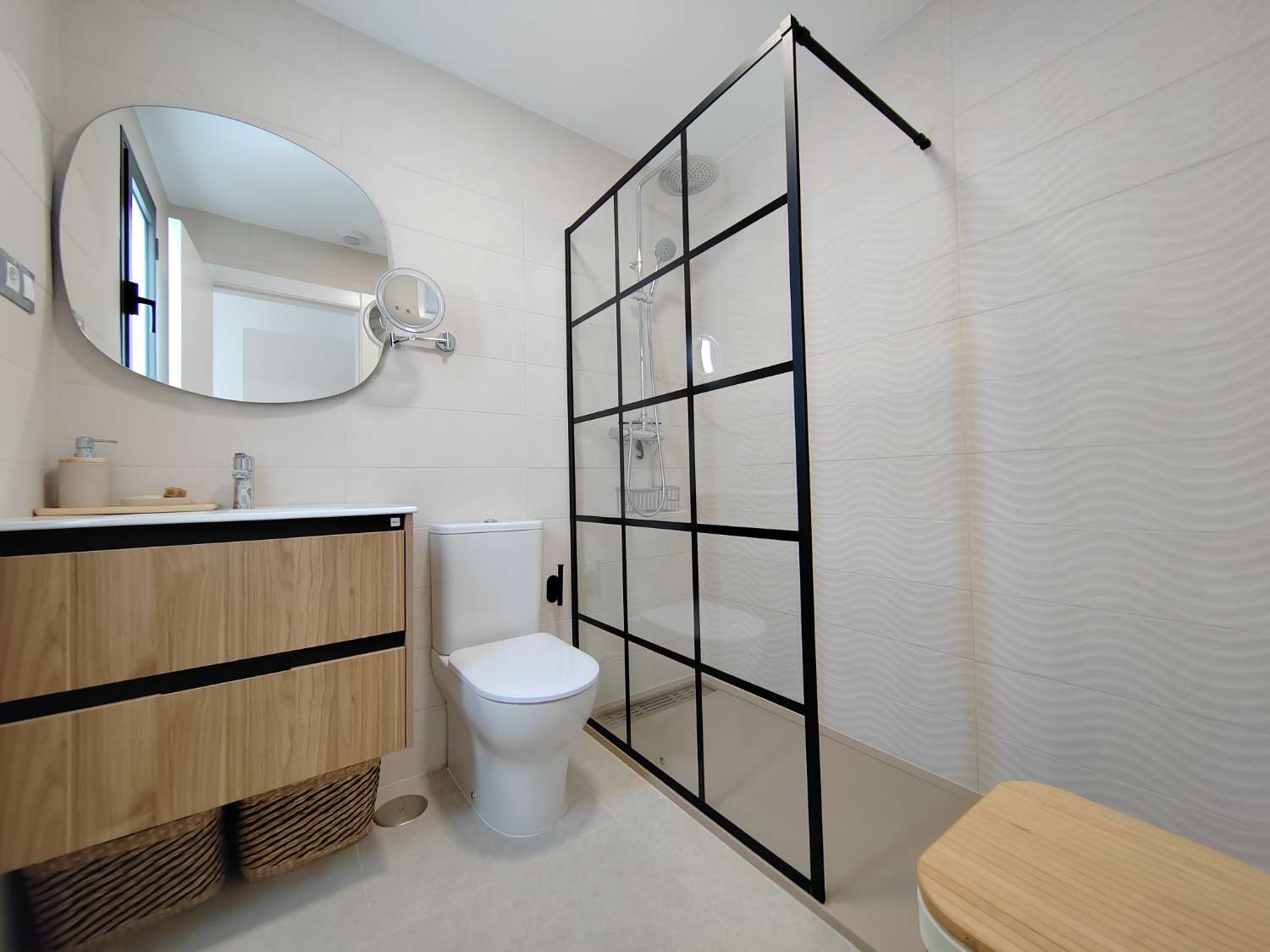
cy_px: 476
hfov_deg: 106.2
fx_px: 477
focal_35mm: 13
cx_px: 635
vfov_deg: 89.9
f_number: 2.2
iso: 400
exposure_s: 1/50
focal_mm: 2.16
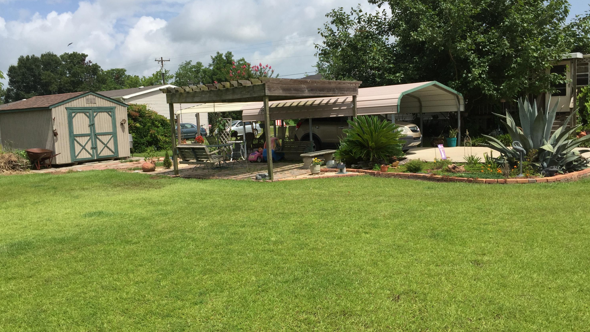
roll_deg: +1.0
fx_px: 501
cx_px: 294
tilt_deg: -7.5
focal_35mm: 32
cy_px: 172
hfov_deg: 61.0
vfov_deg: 36.7
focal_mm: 4.15
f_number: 2.2
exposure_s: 1/3049
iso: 32
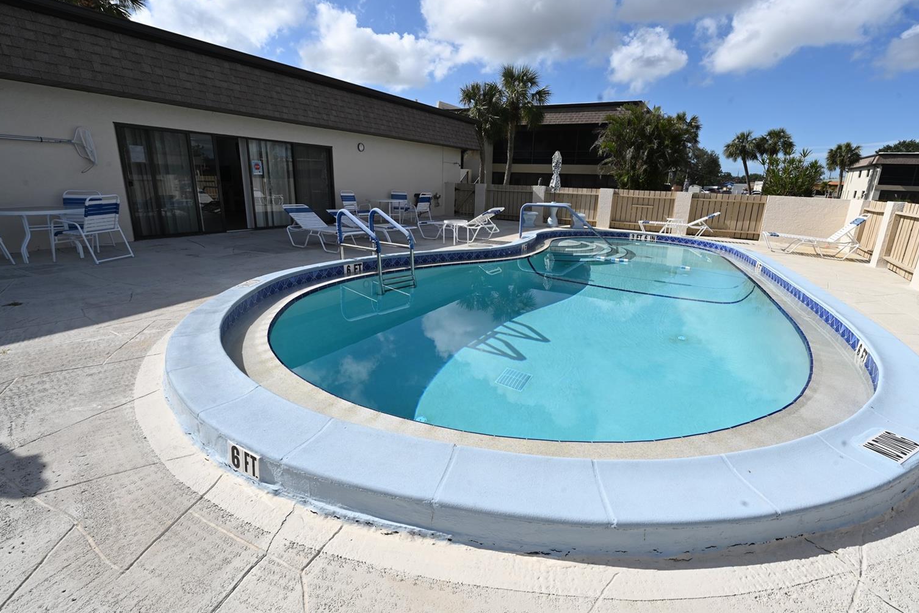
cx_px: 483
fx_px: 434
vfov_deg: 70.4
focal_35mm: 17
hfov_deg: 93.2
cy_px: 300
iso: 100
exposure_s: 1/200
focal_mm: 16
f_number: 13
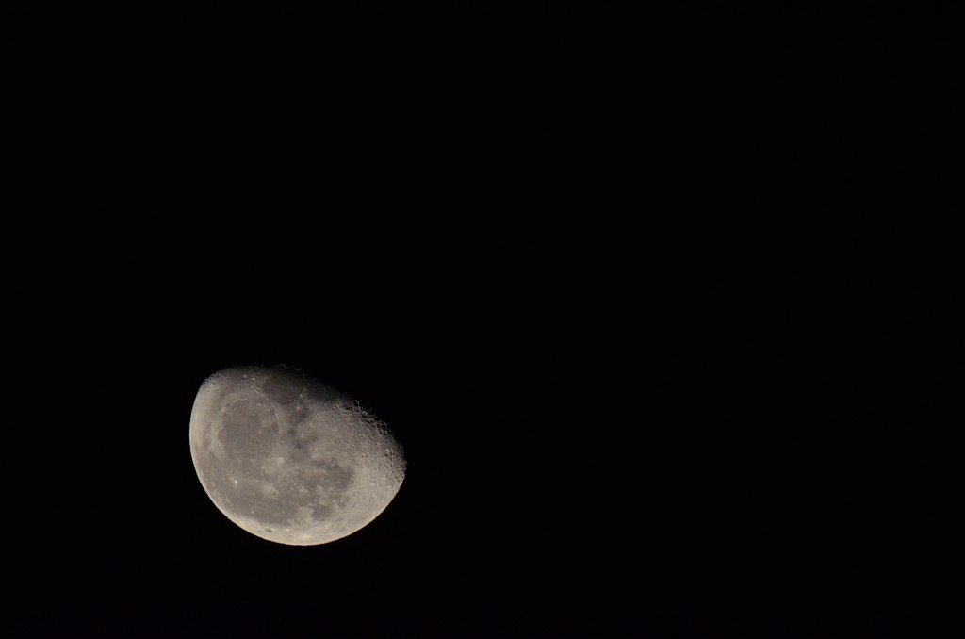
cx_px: 482
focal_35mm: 900
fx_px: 24072
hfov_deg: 2.3
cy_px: 320
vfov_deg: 1.5
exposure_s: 1/250
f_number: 14
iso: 1000
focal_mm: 600
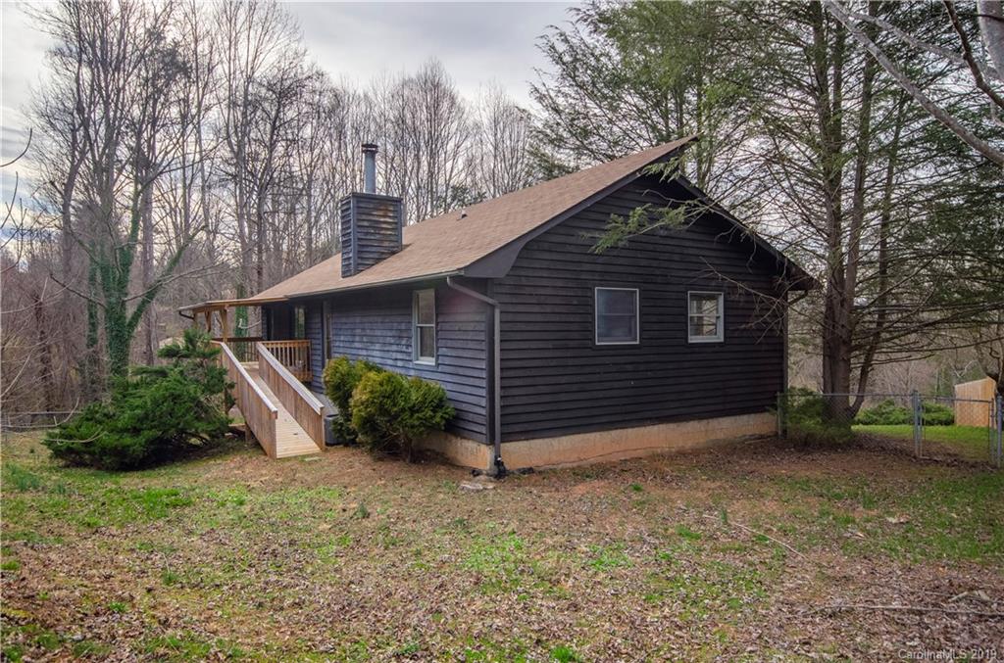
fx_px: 584
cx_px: 502
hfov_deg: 81.4
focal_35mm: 21
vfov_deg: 59.2
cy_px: 332
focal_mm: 14
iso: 500
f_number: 7.1
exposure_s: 1/1250
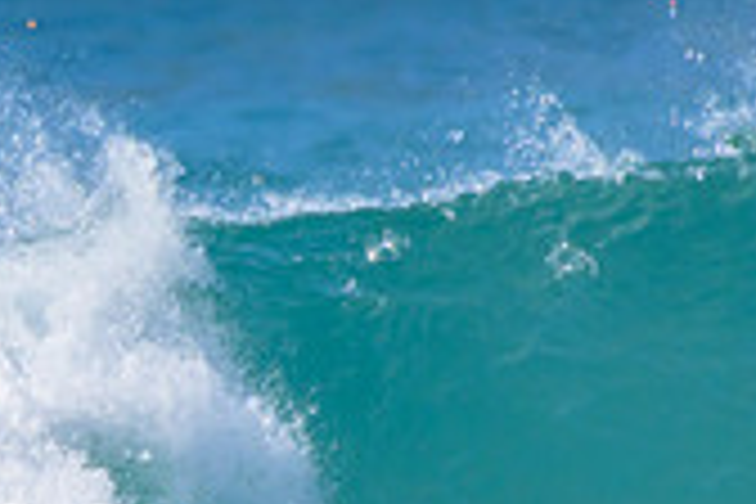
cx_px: -279
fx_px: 72612
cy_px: 493
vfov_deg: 0.4
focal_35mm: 3458
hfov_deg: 0.6
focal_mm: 1000
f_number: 11
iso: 1250
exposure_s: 1/2000
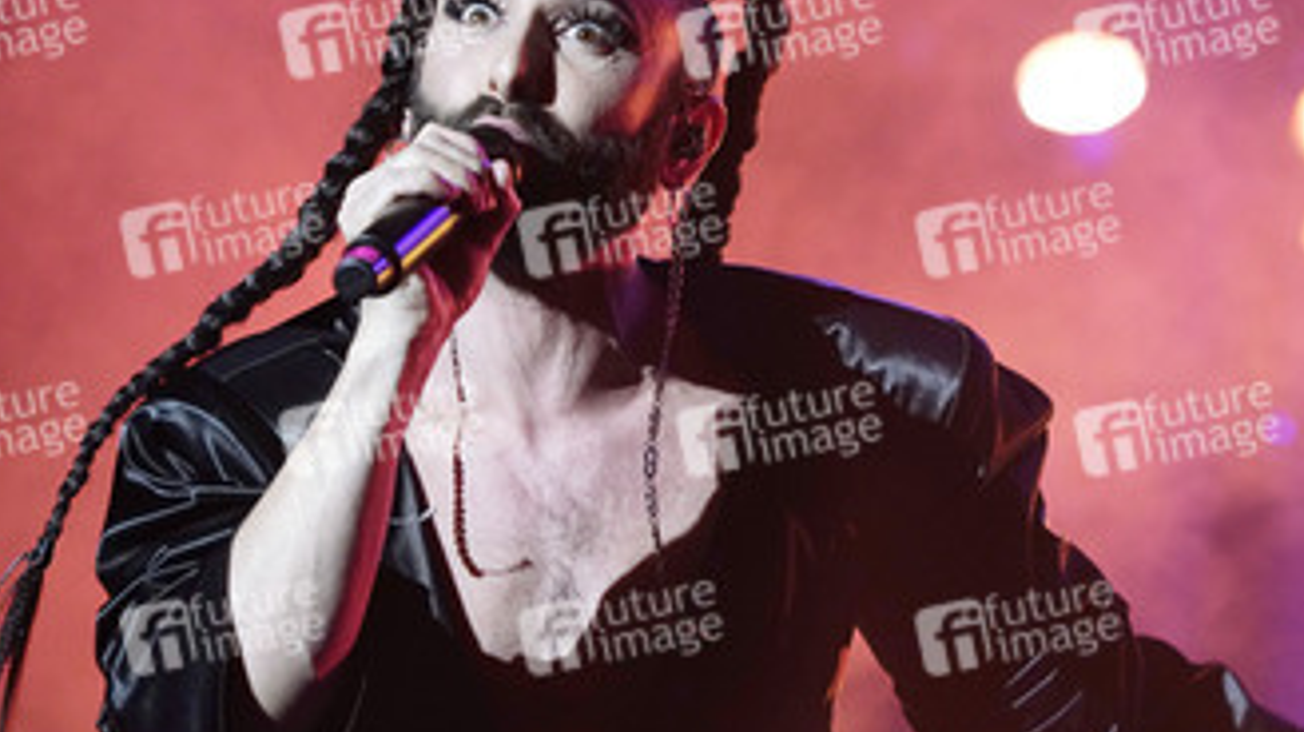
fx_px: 5874
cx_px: 674
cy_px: 330
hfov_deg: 12.7
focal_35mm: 170
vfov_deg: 7.1
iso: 2000
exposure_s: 1/250
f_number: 5
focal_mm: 118
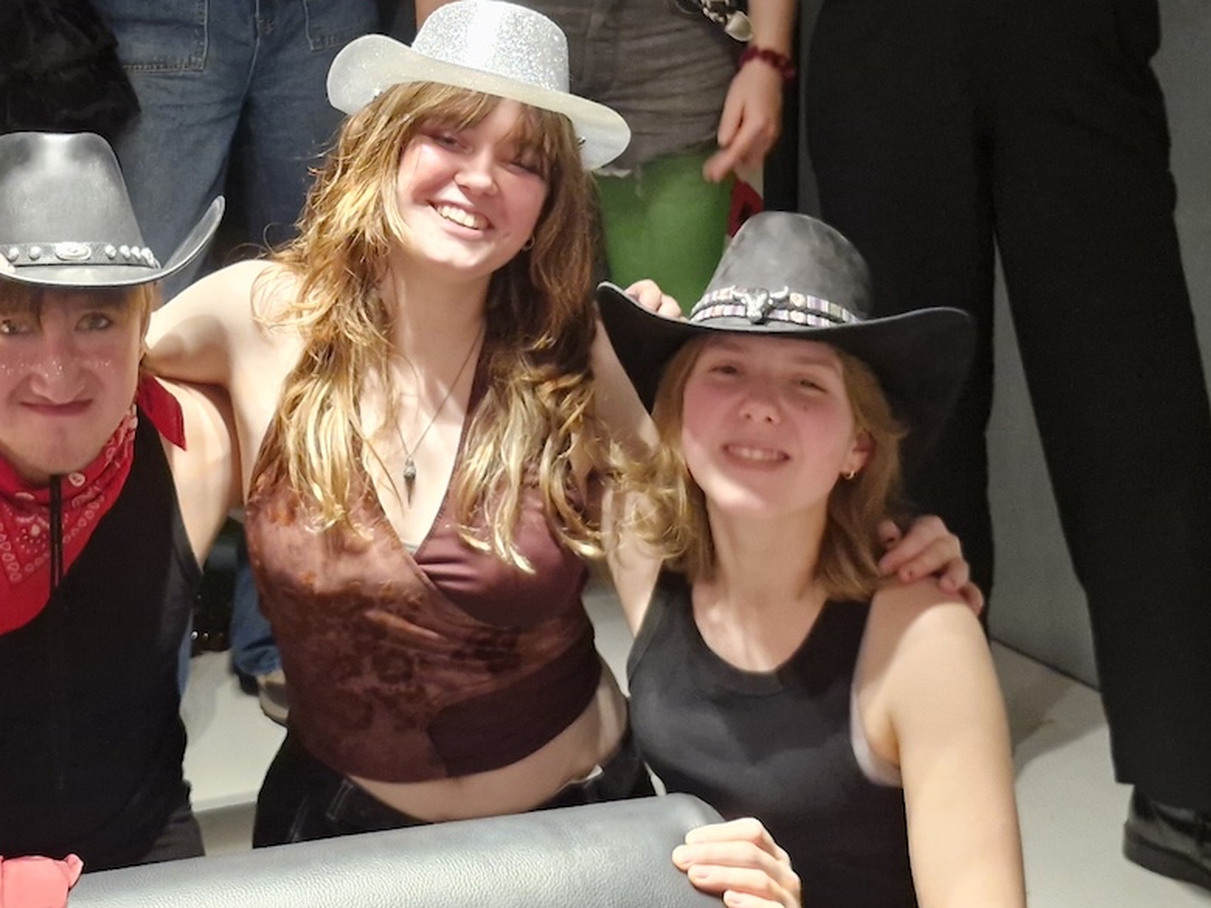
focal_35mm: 59
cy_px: 90
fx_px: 2064
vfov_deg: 24.1
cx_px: 359
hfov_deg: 32.3
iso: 640
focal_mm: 5.54
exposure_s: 1/33
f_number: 1.8
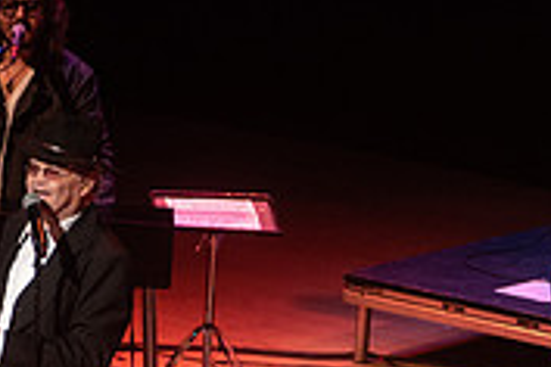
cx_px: 550
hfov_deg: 4.1
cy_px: 463
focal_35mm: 500
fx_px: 7652
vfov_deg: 2.7
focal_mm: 125
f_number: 3.5
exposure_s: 1/320
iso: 2000
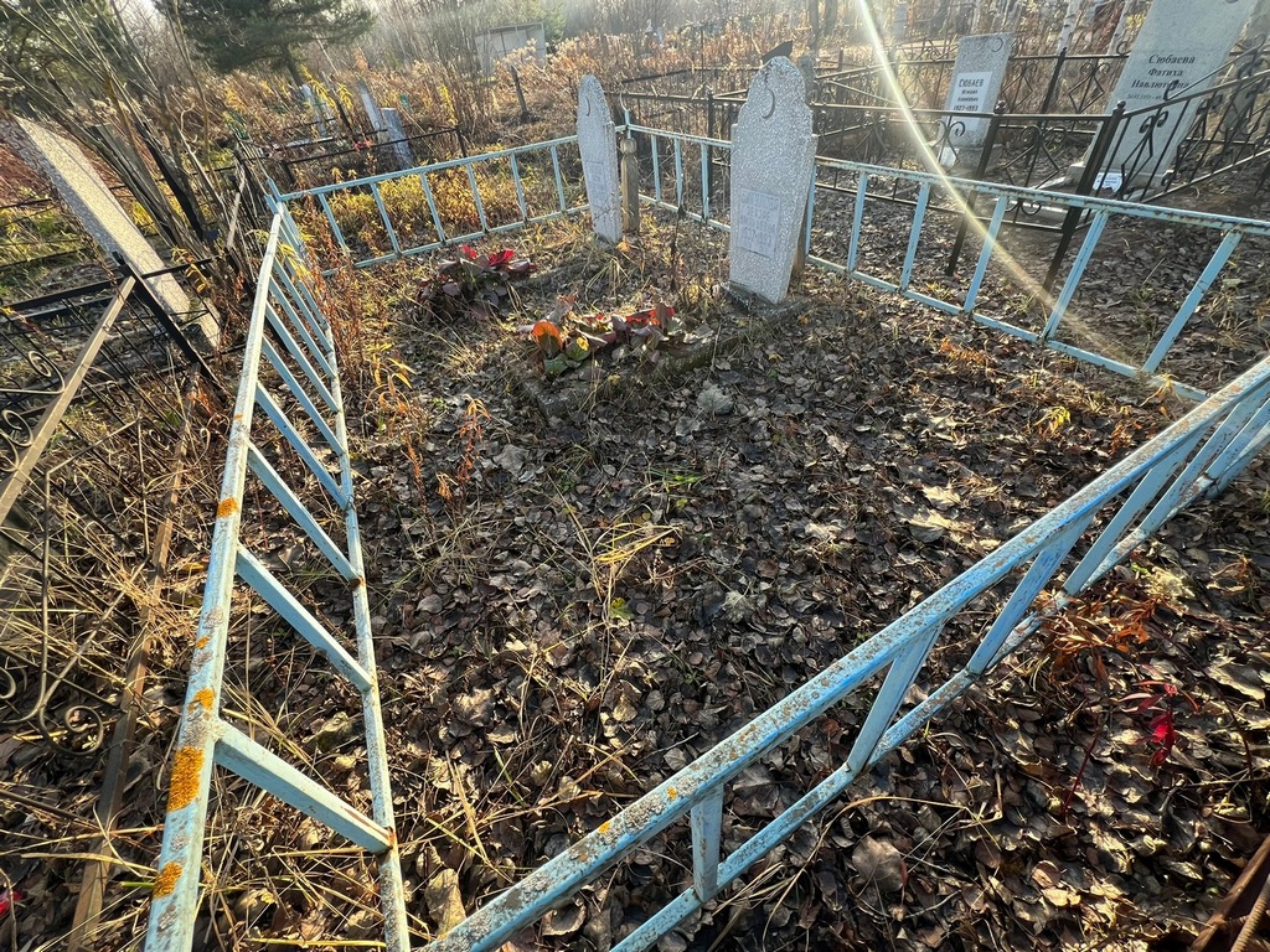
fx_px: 477
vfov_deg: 89.9
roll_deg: +2.4
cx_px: 635
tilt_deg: -38.2
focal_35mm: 13
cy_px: 476
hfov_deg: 106.2
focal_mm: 1.57
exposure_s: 1/99
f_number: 1.8
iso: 32
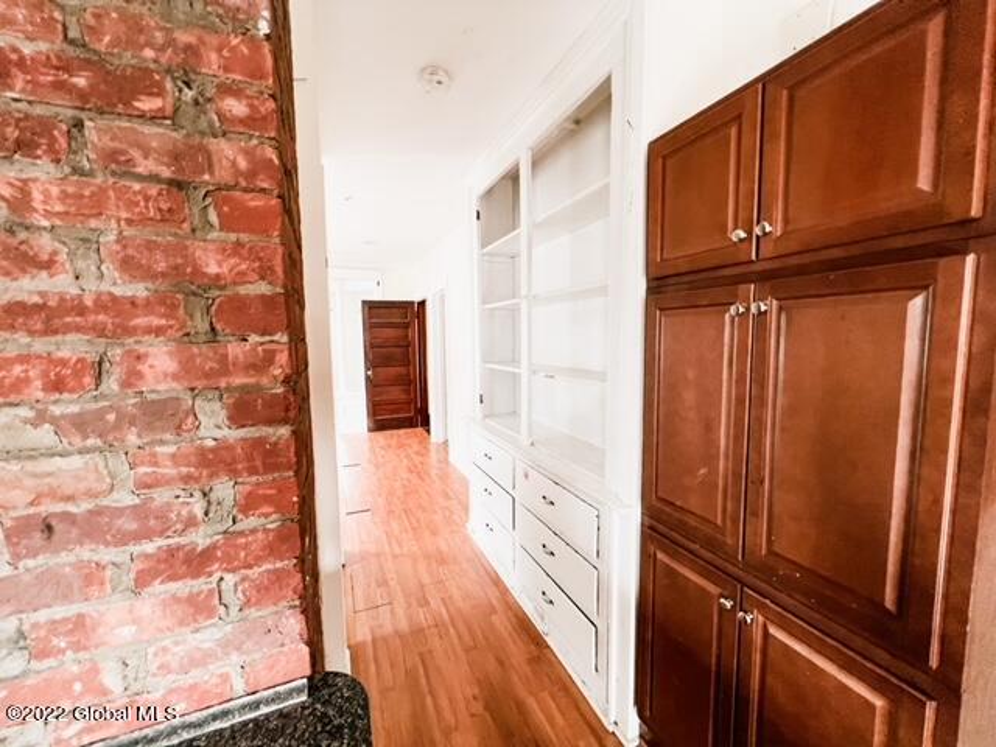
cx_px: 498
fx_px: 374
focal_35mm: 13
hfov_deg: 106.2
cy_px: 374
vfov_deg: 89.9
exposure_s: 1/60
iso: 200
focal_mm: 1.57
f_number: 1.8
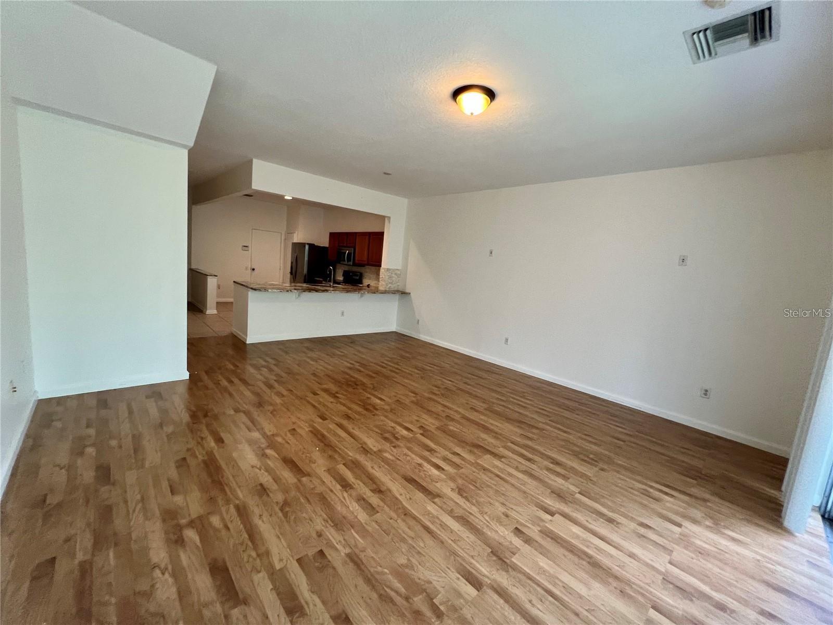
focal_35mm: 13
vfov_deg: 89.9
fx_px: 313
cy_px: 312
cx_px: 416
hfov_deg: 106.2
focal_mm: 1.57
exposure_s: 1/60
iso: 200
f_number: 1.8
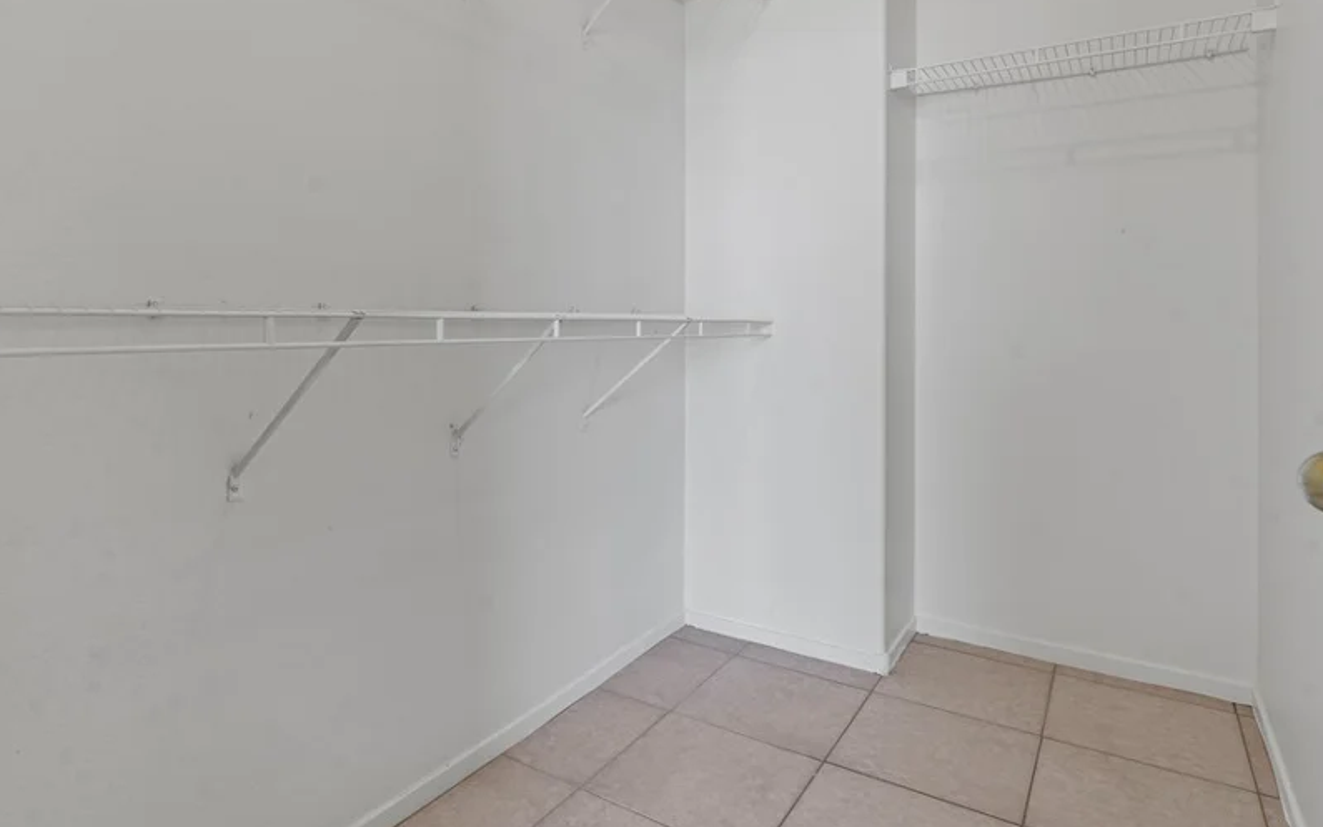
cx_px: 597
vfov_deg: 56.5
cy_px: 305
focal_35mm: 21
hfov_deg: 82.0
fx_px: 757
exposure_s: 2.5
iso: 200
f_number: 9
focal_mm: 16
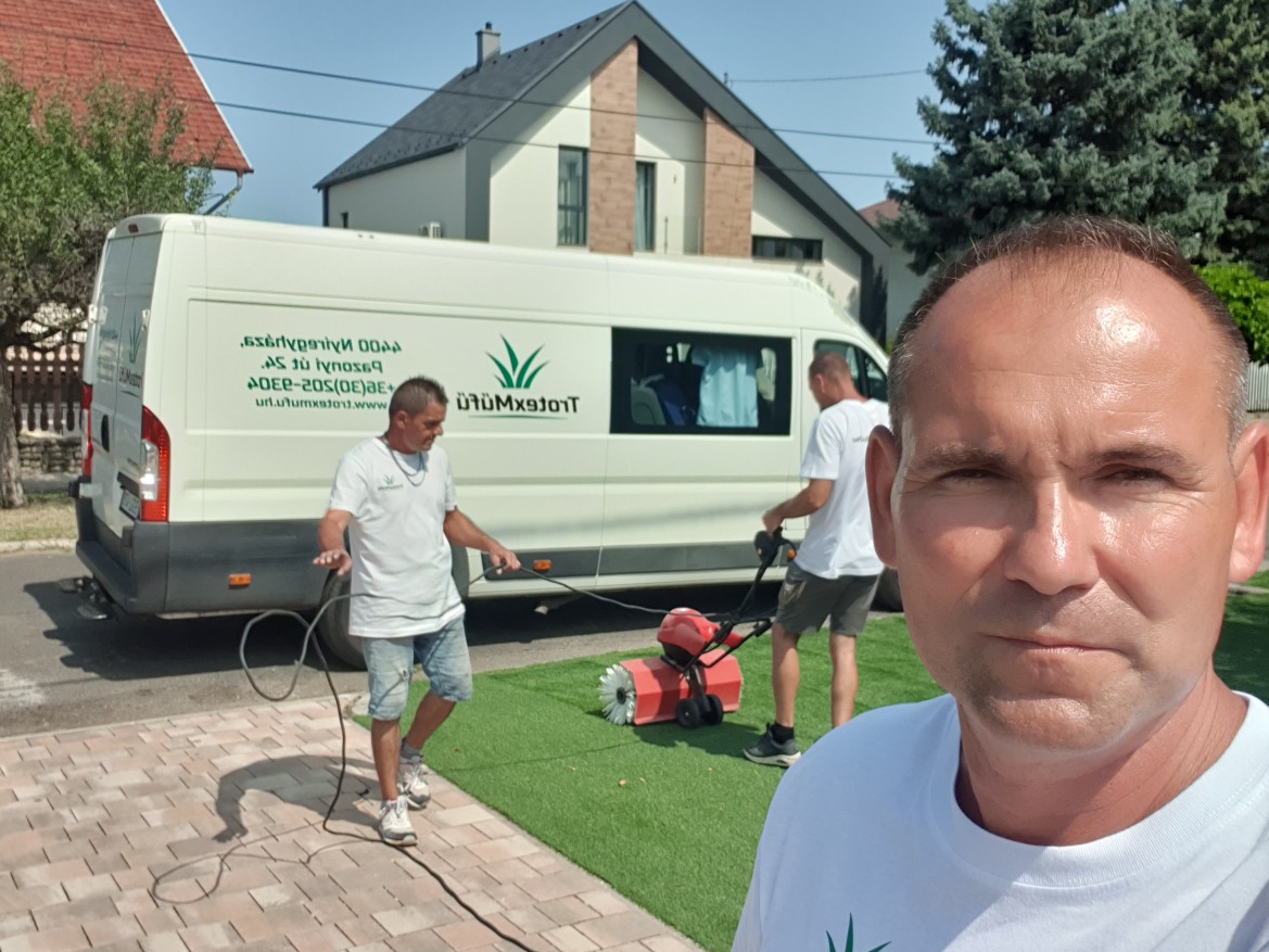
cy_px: 480
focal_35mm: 35
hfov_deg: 52.6
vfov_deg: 40.7
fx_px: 1283
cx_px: 655
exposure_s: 1/2616
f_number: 1.7
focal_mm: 2.92
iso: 100
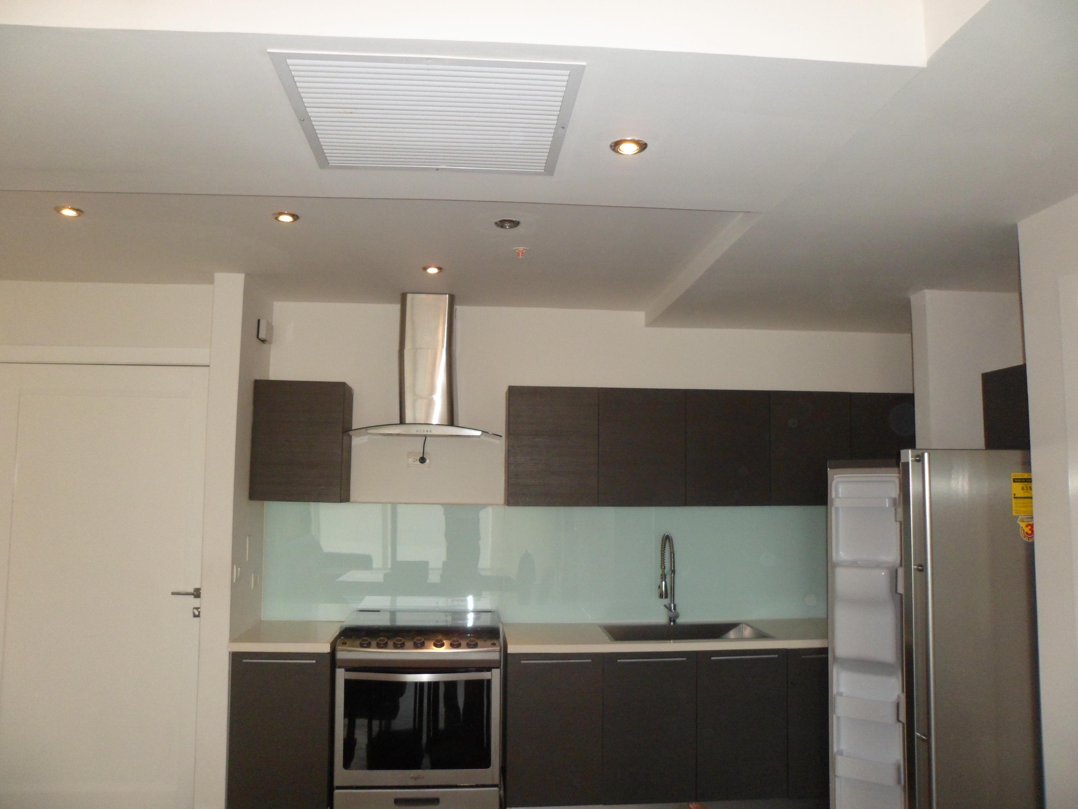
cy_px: 404
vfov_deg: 53.1
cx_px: 539
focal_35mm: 26
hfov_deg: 67.3
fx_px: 810
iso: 160
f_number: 3.3
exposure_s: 1/45
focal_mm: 4.9
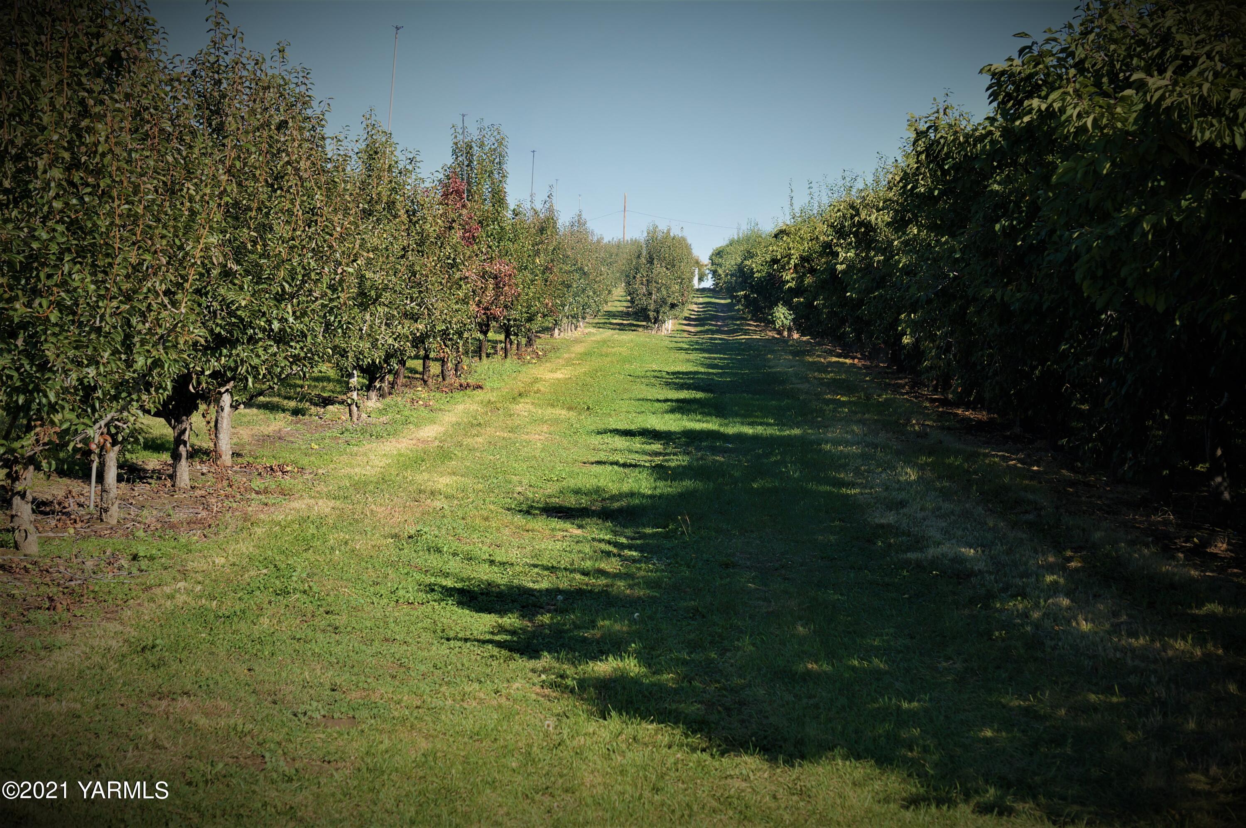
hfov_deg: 24.6
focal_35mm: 82
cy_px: 414
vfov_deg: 16.5
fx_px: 2852
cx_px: 623
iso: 100
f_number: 7.1
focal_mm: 55
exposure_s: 1/250
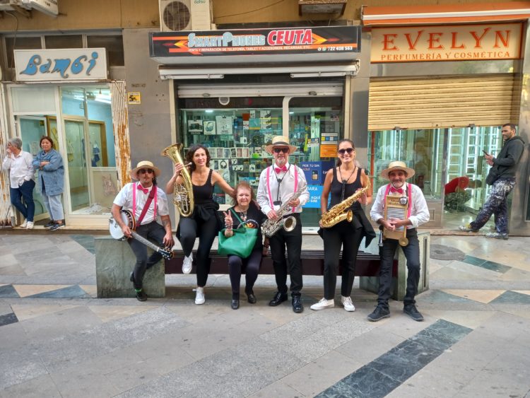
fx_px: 383
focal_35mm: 25
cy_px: 199
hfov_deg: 69.4
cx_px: 265
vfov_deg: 54.9
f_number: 2
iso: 64
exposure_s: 1/50
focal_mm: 4.6
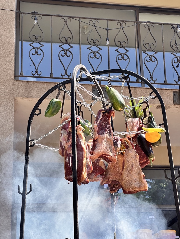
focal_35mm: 77
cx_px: 90
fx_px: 534
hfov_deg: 19.1
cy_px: 120
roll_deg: +1.2
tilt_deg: +24.6
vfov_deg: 25.3
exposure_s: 1/254
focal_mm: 9
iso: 32
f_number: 2.8
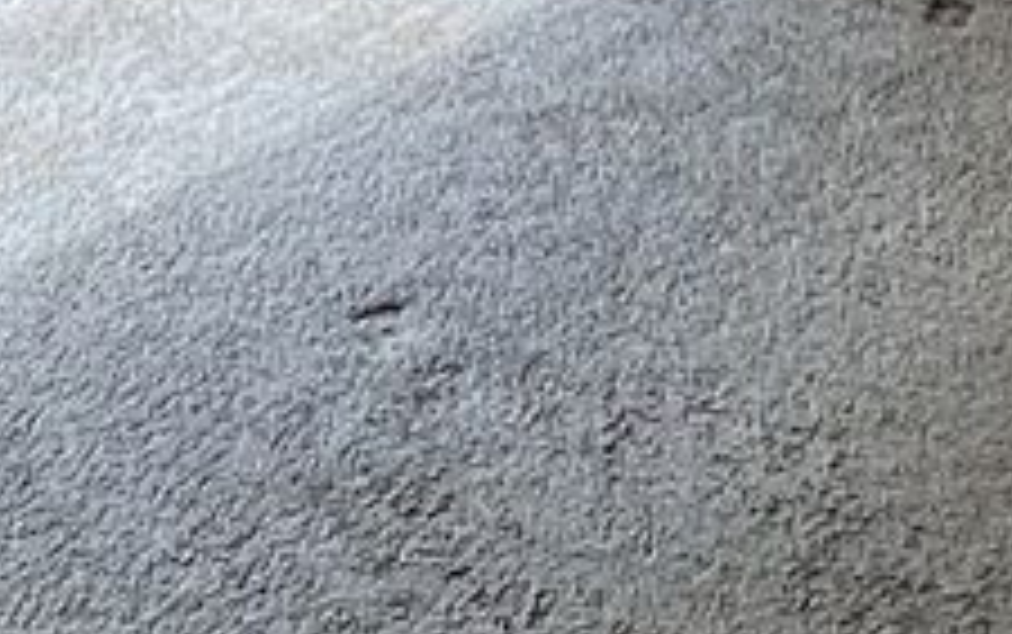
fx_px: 2705
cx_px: 607
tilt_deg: -12.6
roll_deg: -0.3
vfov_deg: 10.0
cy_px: -1255
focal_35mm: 98
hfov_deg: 21.2
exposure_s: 1/99
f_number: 1.8
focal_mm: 1.57
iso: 32
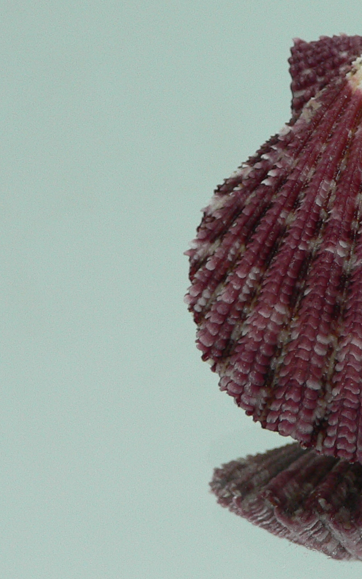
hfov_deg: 17.6
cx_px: 422
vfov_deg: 28.9
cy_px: 243
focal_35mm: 71
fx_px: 1121
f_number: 2.8
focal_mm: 4.6
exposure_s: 1/60
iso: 100
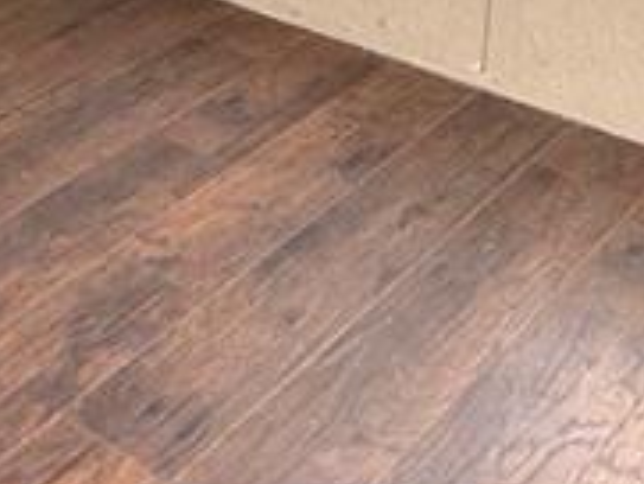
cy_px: -203
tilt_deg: -15.9
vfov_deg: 17.2
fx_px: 1471
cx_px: 21
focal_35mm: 79
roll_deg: +0.7
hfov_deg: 23.8
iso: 100
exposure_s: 1/99
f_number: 2.2
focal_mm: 2.22
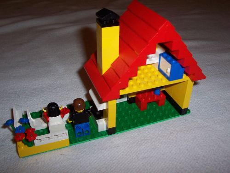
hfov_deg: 50.1
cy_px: 86
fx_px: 246
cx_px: 115
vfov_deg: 38.7
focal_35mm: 37
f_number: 2.8
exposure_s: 1/60
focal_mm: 5.6
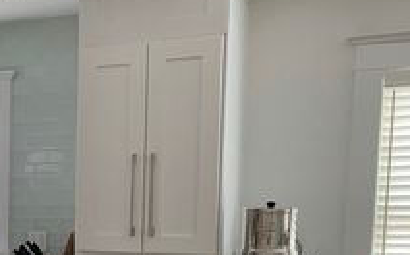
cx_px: -62
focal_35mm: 65
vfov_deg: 19.2
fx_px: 726
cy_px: 271
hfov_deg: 28.2
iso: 100
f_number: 1.8
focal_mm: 4.25
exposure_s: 1/60
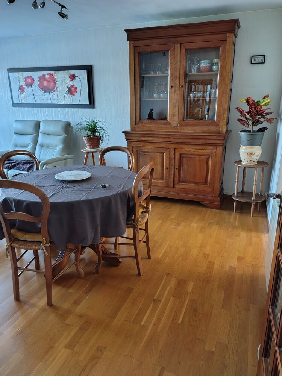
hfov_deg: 54.9
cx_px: 141
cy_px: 188
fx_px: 272
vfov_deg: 69.4
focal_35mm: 25
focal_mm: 4.71
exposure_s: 1/50.1
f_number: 1.7
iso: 1115
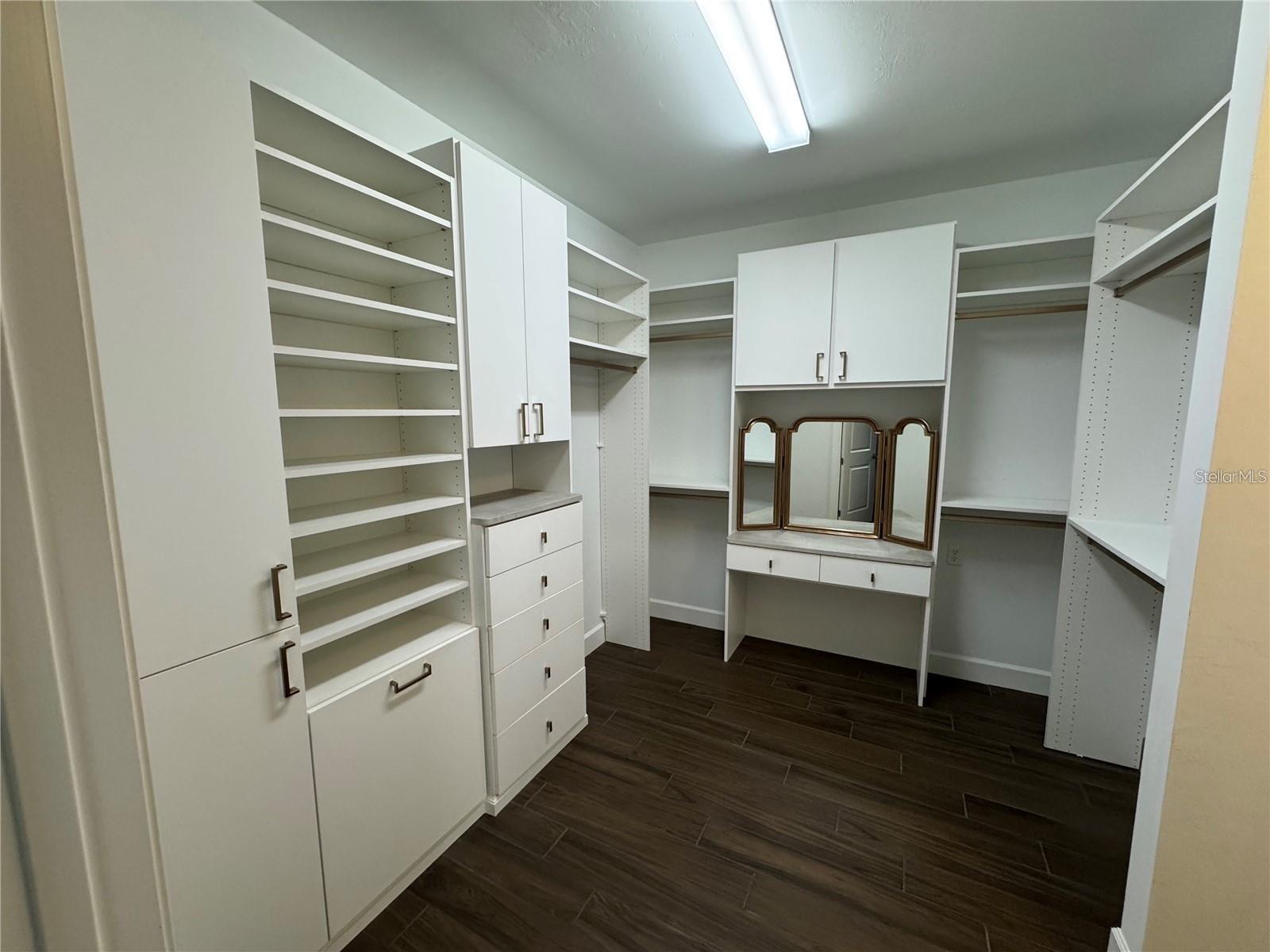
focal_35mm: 14
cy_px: 476
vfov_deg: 85.7
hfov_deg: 102.1
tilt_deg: -8.7
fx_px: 514
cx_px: 635
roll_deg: -0.1
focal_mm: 2.22
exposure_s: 1/120
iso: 250
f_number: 2.2
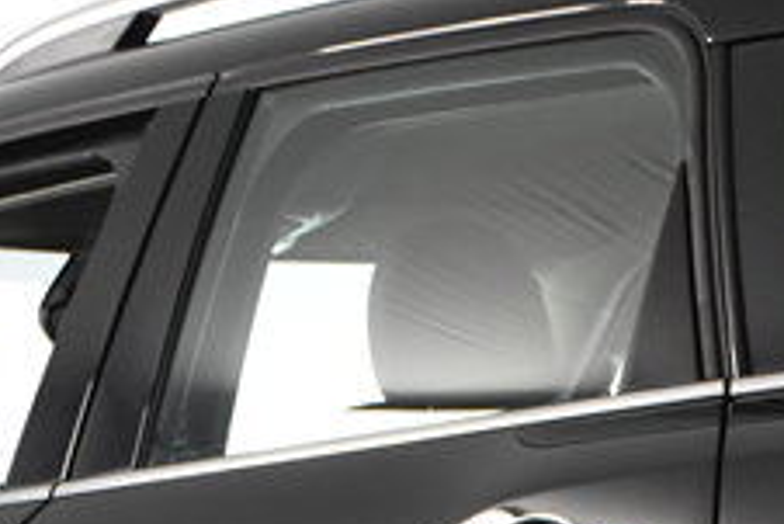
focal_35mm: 210
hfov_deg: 9.7
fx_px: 4582
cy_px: 842
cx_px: 718
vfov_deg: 6.4
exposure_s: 1/100
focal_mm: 31
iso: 1600
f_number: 5
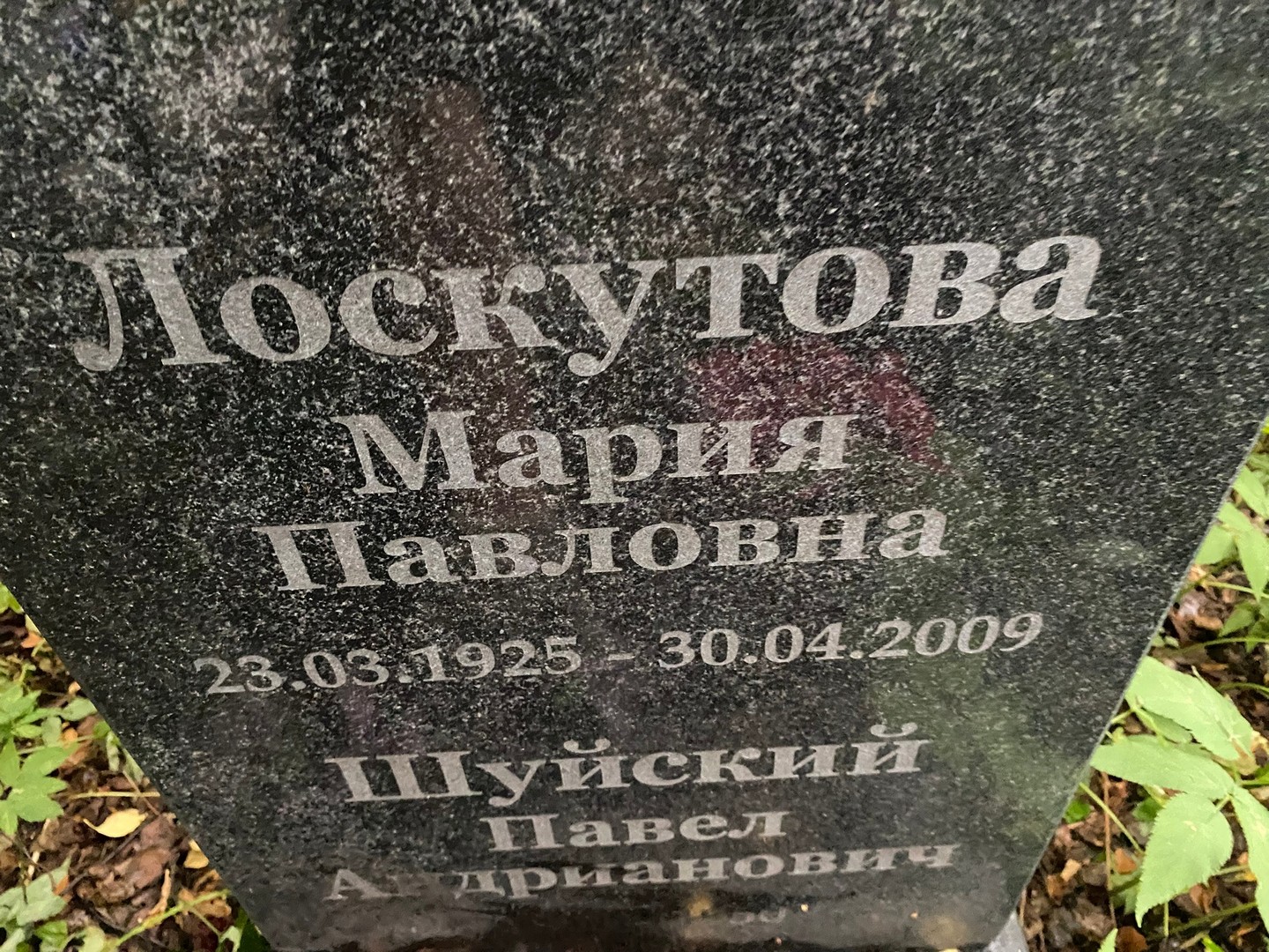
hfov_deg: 67.3
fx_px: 953
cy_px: 476
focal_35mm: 26
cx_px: 634
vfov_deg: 53.1
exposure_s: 1/30
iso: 1000
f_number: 1.8
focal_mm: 4.25
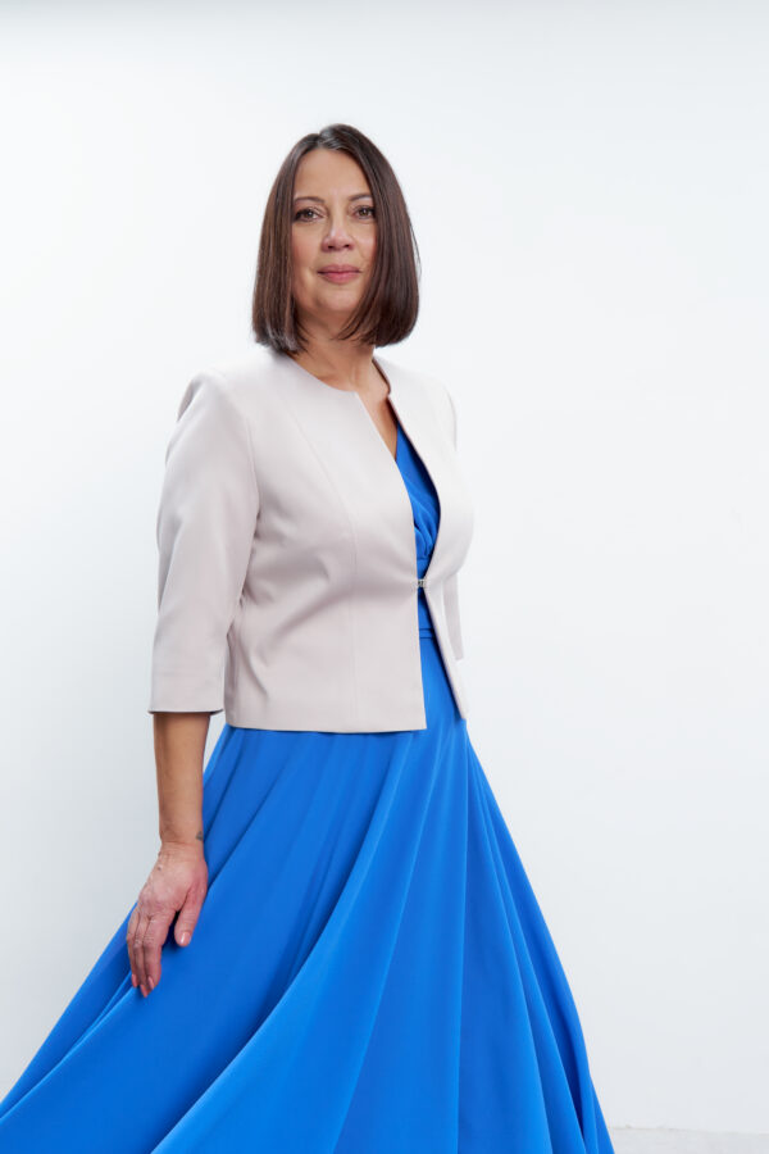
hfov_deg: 33.4
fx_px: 1282
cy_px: 577
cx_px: 384
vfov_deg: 48.5
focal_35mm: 40
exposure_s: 1/160
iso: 100
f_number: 8
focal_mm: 40
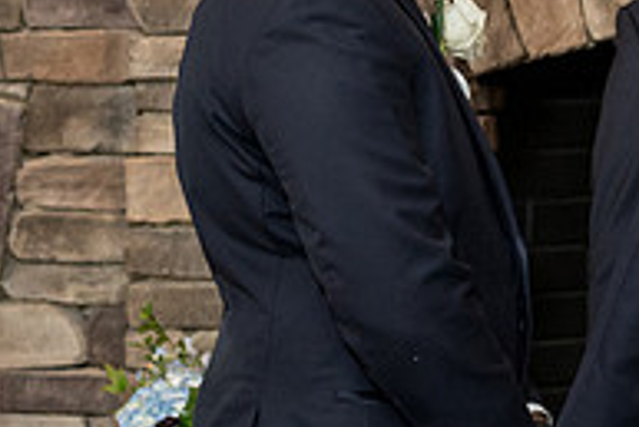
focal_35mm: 254
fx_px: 4512
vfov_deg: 5.4
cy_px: 76
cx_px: 726
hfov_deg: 8.0
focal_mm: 75
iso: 2000
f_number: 4
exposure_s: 1/200
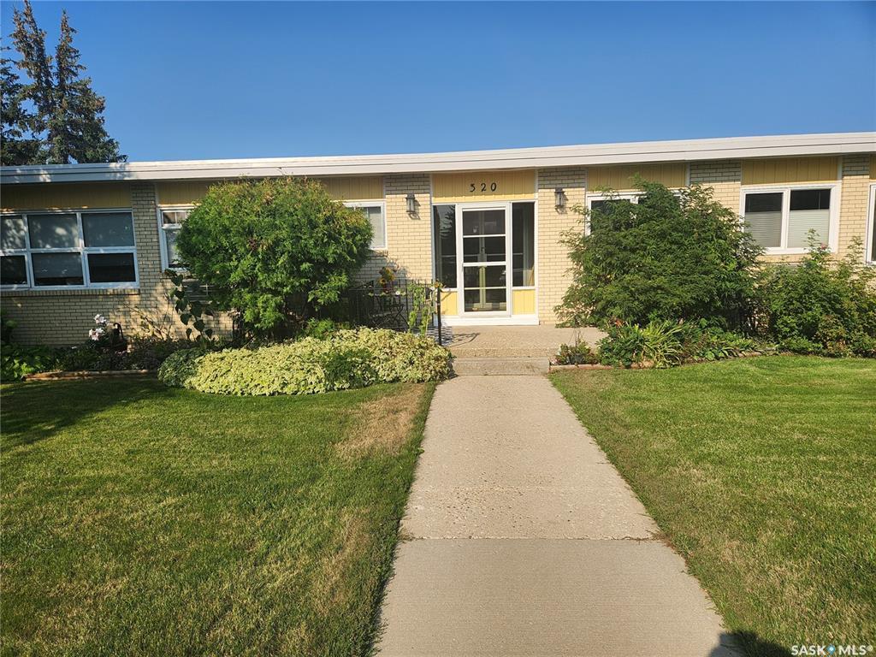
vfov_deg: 58.9
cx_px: 438
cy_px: 328
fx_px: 582
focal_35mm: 23
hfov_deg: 73.9
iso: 20
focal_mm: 5.4
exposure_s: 1/2066
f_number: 1.8
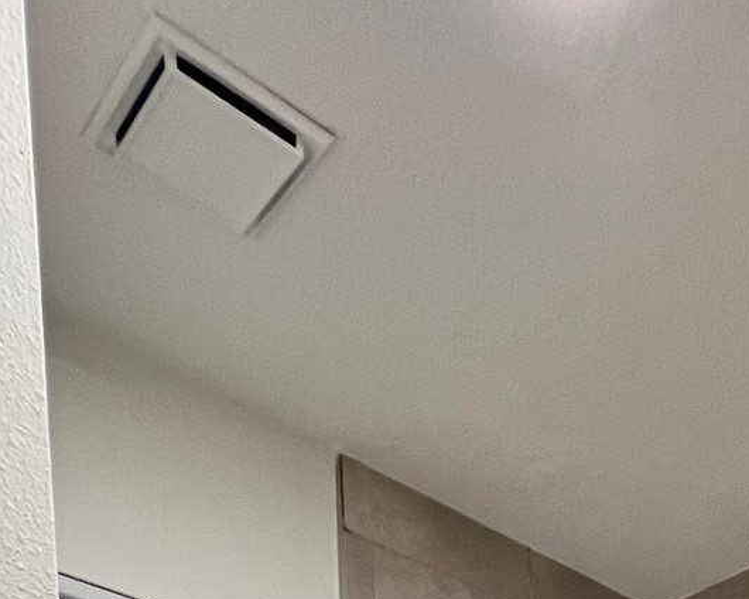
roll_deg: +1.7
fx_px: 1086
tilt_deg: -4.0
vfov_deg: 18.3
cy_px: 1239
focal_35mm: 49
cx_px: 677
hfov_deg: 35.7
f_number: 1.8
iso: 160
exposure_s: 1/60
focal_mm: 1.57
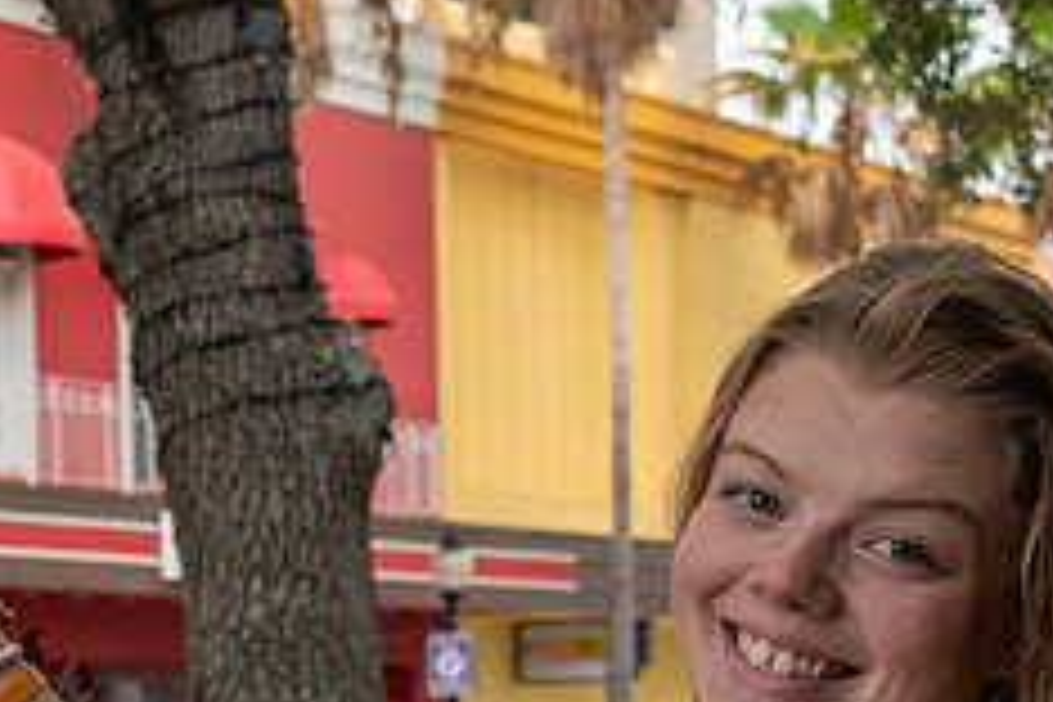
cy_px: 749
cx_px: -36
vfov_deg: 9.6
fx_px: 4124
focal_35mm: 141
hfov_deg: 14.3
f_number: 8
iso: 400
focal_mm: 38
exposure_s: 1/250
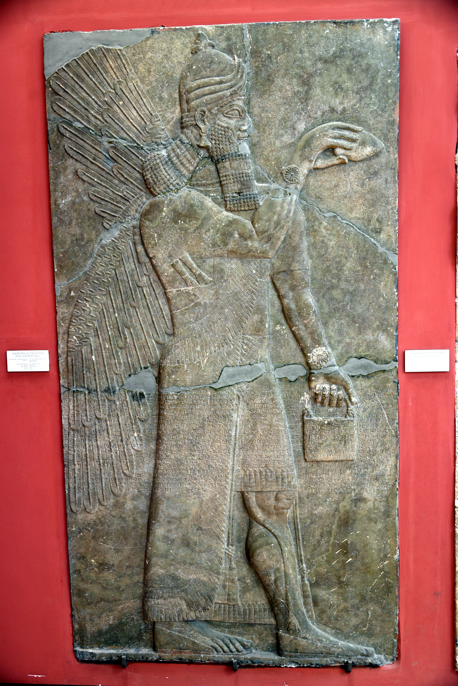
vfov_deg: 53.1
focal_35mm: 36
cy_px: 343
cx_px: 229
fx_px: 686
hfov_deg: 36.9
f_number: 4
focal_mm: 36
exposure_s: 1/40
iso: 320
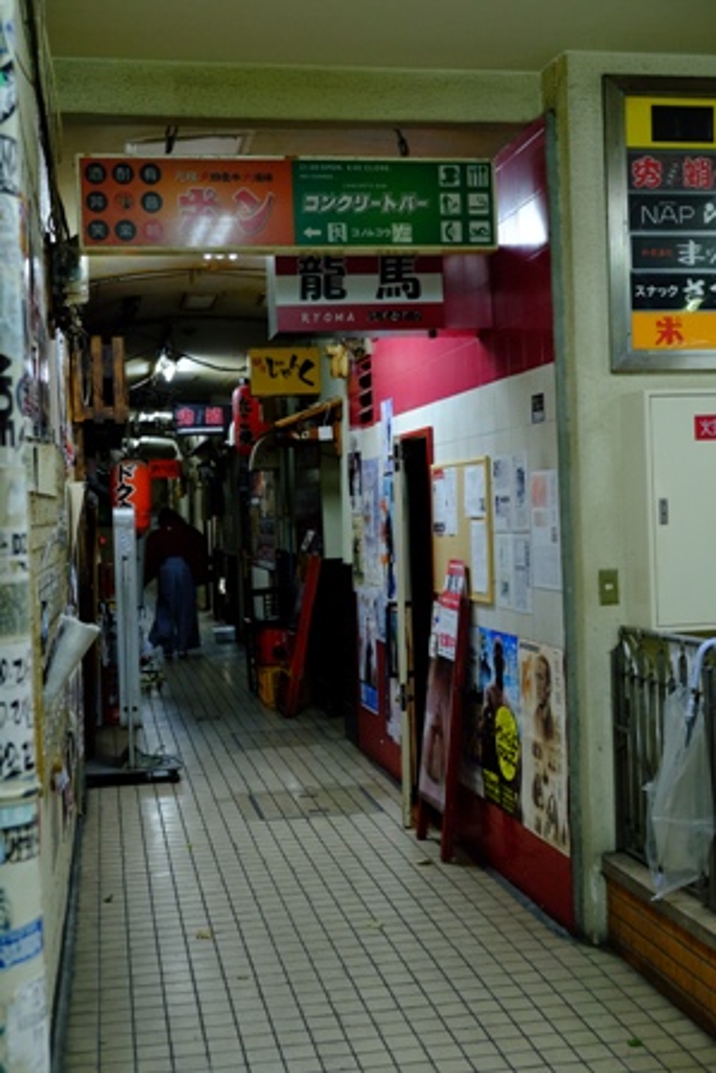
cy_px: 536
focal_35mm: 43
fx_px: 1282
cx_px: 358
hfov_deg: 31.2
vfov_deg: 45.4
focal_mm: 28.9
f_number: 4
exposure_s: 1/42
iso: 1600
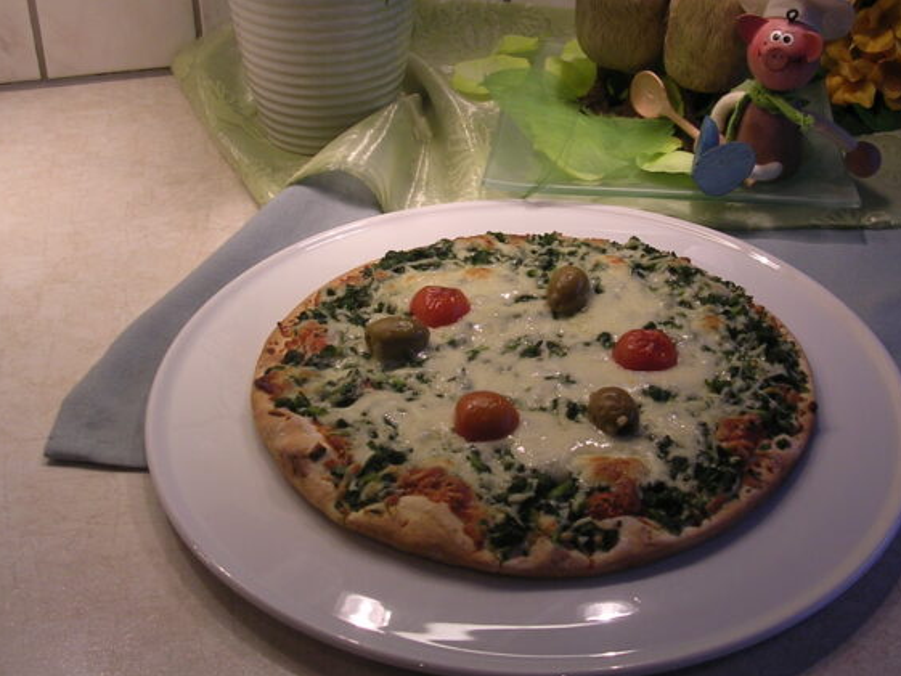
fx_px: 1354
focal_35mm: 52
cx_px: 499
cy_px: 294
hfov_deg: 36.8
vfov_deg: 28.0
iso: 100
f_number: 2.8
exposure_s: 1/50.6
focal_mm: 5.8
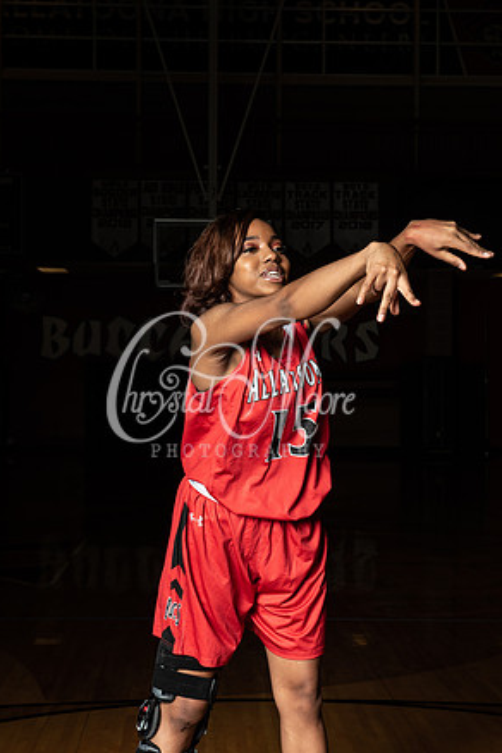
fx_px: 1506
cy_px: 371
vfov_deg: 28.1
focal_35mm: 72
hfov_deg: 18.9
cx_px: 253
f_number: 14
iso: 320
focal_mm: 70
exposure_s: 1/200
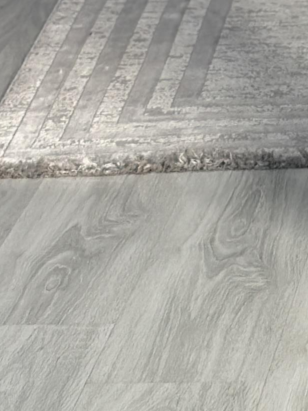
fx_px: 2788
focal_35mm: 235
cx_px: 527
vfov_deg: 8.0
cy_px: -435
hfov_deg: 6.2
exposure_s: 1/203
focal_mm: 6.86
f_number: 1.78
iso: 80
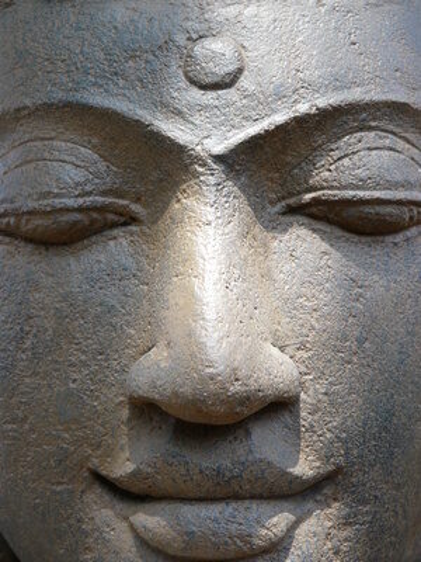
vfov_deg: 32.7
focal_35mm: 59
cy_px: 281
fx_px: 957
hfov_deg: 24.8
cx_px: 210
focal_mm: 9.8
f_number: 3.2
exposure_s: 1/125
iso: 100
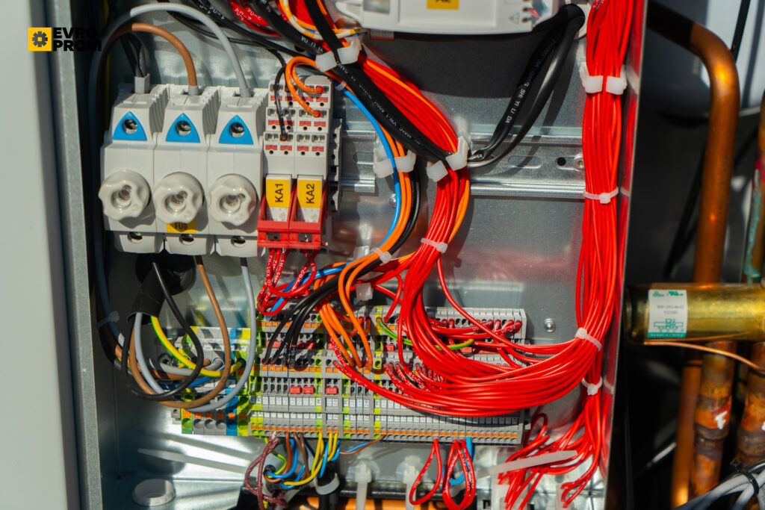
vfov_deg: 19.5
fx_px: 1488
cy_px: 255
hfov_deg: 28.8
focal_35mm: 70
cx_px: 382
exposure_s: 1/500
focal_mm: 70
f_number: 5.6
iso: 100
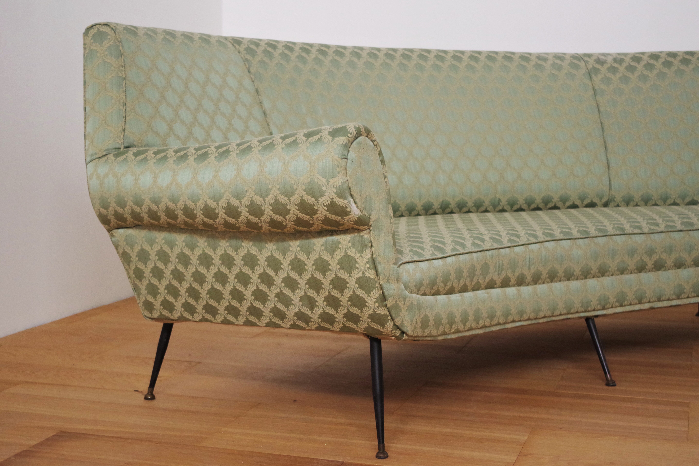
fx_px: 1010
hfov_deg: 38.2
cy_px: 233
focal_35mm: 52
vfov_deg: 26.0
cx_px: 350
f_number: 4.5
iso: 1600
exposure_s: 1/80
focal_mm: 35
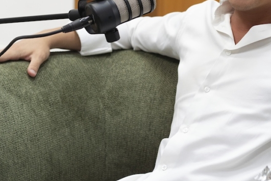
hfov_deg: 19.0
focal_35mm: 106
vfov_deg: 12.8
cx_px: 229
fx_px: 798
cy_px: 21
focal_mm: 55
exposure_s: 1/100
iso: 1600
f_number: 3.5
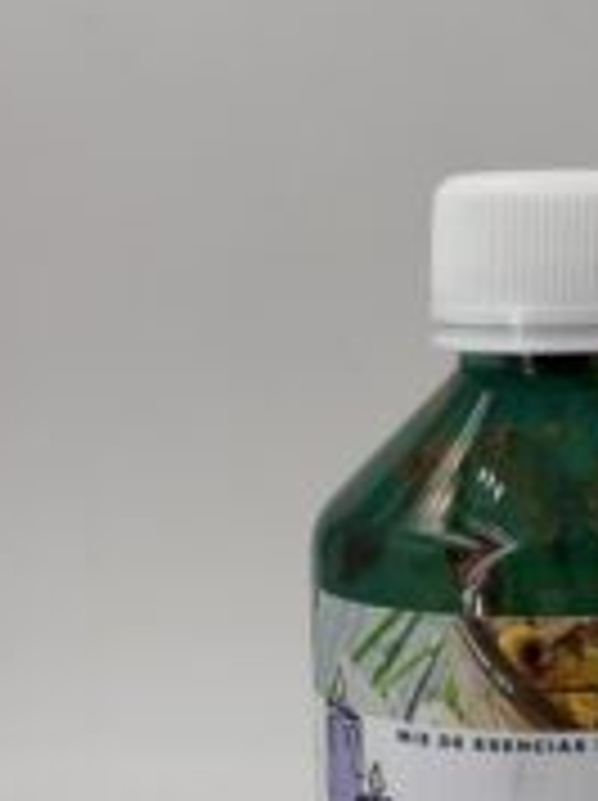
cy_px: 446
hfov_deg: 13.5
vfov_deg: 18.2
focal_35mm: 108
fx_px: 2494
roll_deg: -0.8
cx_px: 616
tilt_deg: -6.3
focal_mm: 6.76
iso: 64
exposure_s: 1/2033
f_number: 1.78
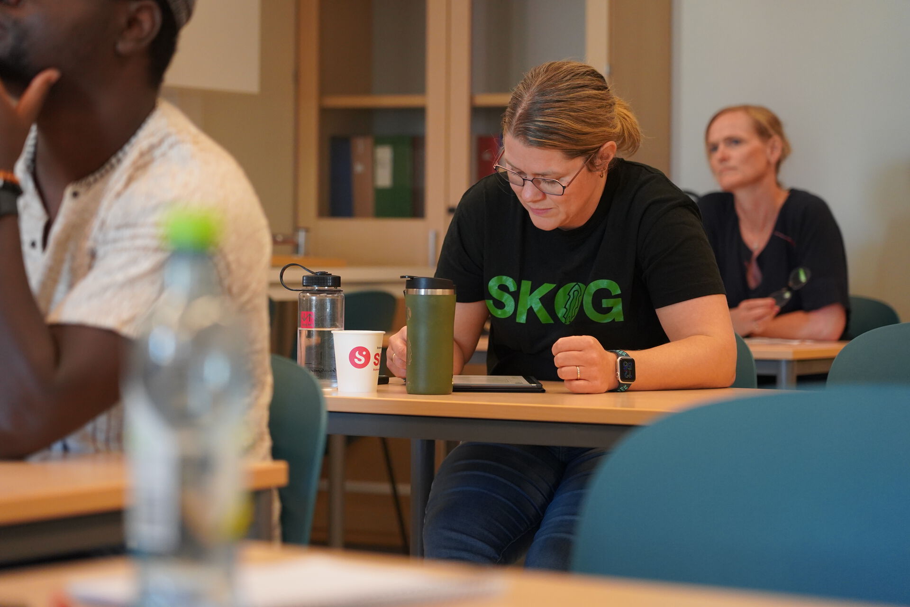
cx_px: 455
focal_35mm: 105
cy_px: 304
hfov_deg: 19.5
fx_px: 2654
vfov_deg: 13.0
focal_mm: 105
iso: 3200
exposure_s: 1/160
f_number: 4
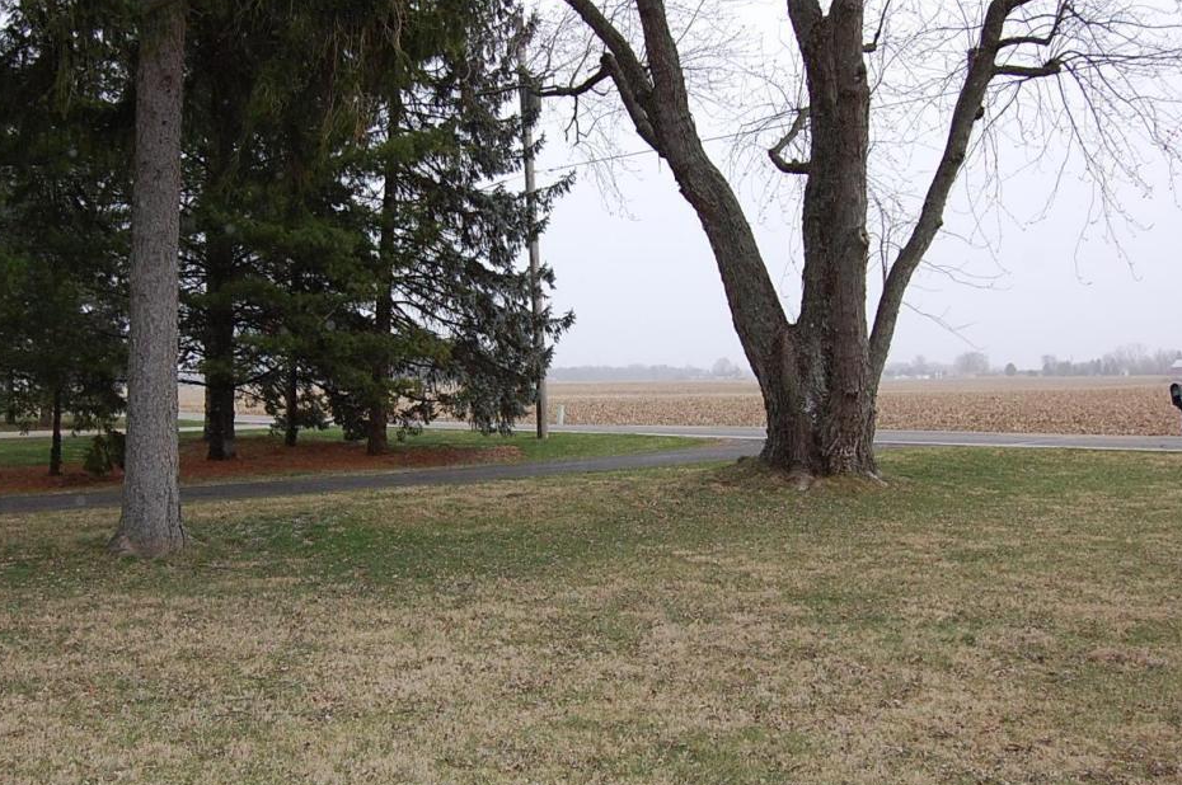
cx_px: 538
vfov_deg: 32.5
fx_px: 1345
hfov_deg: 47.4
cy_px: 456
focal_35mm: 41
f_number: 5.6
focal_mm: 22
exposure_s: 1/500
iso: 220
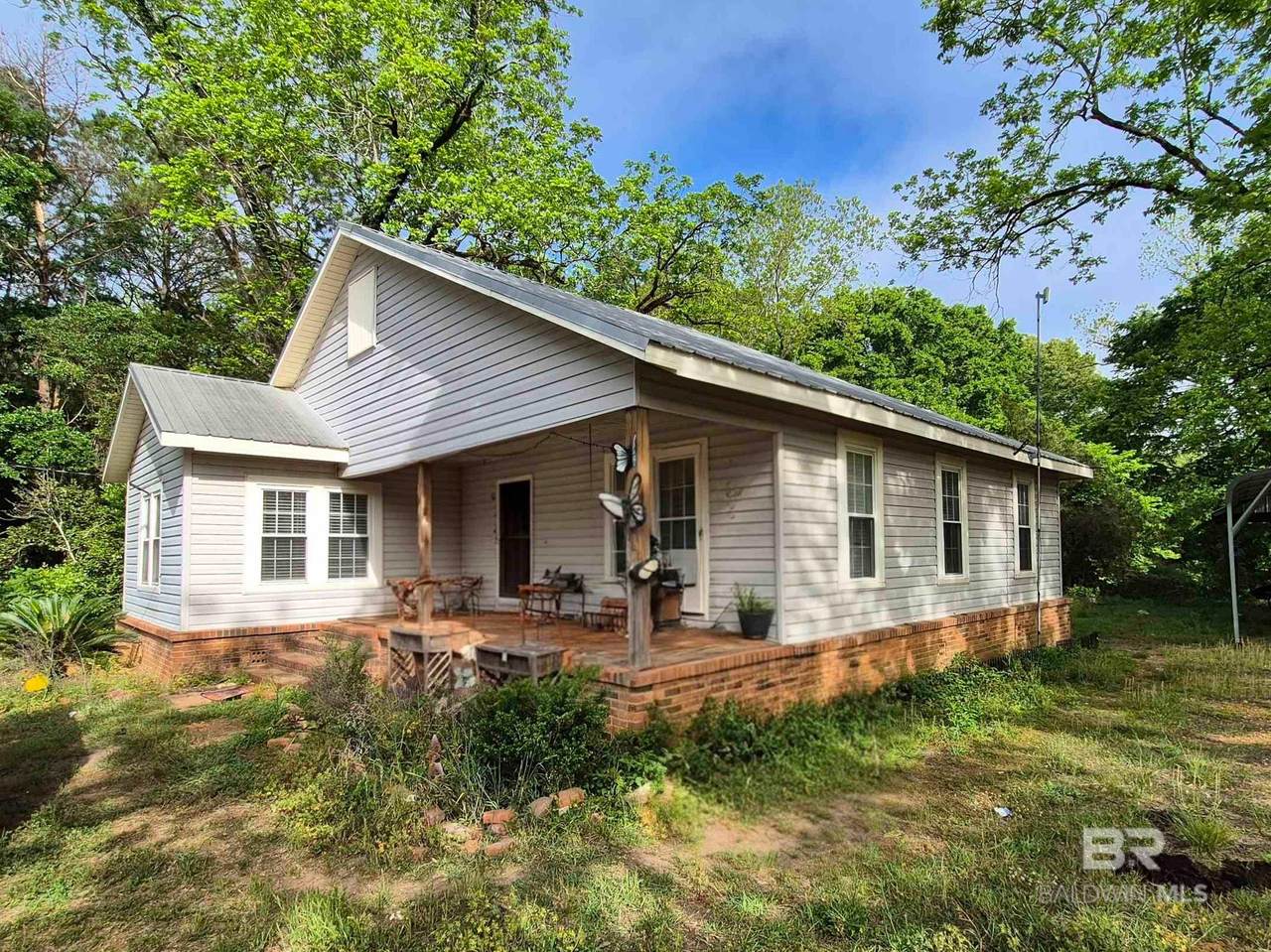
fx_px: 477
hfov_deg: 106.2
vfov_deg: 89.9
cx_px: 636
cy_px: 476
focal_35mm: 13
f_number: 2.2
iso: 50
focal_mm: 1.74
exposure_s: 1/1429
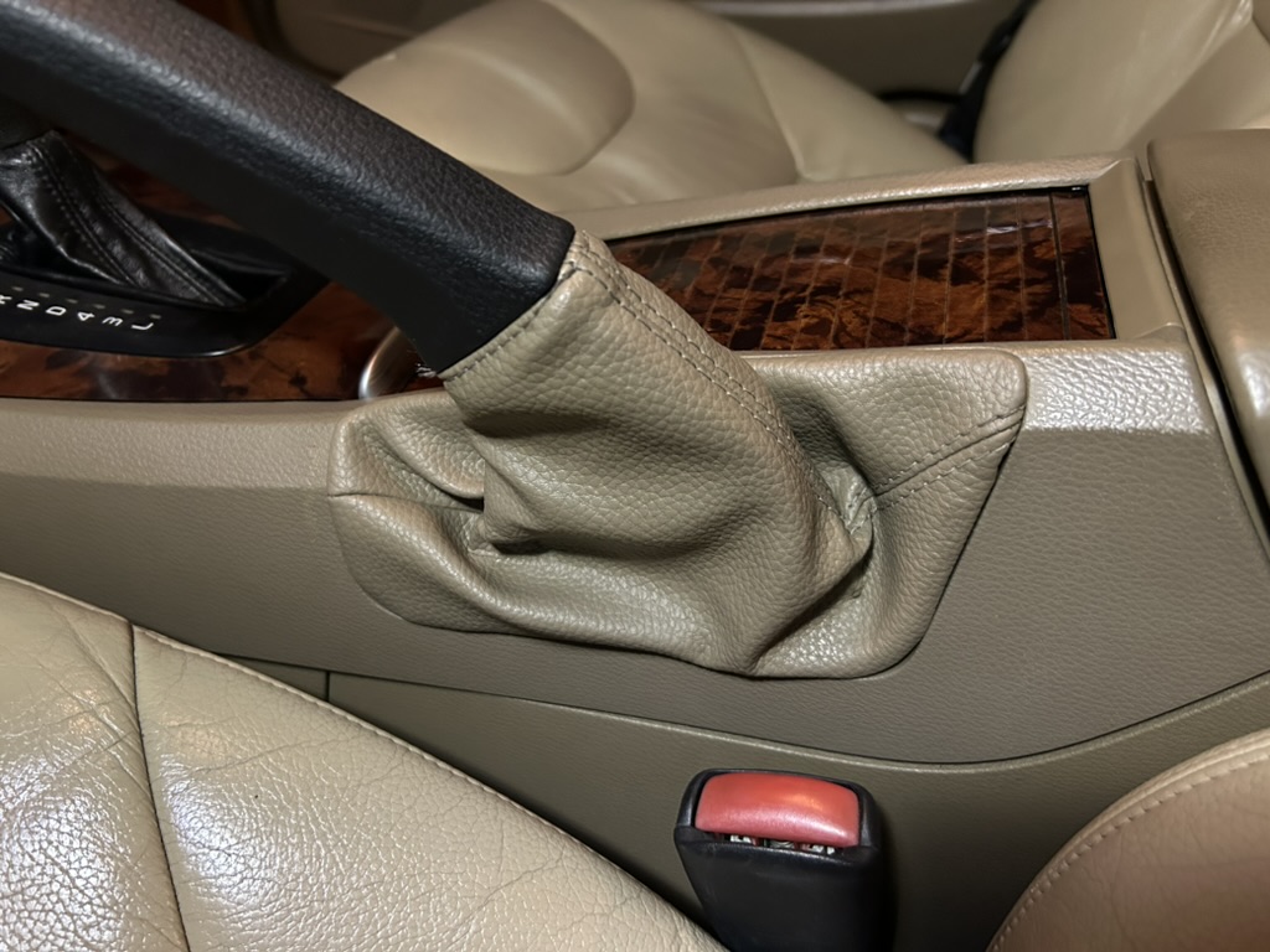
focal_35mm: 26
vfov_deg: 53.1
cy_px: 476
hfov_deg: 67.3
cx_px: 635
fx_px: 954
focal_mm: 5.7
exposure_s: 1/28
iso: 500
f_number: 1.5
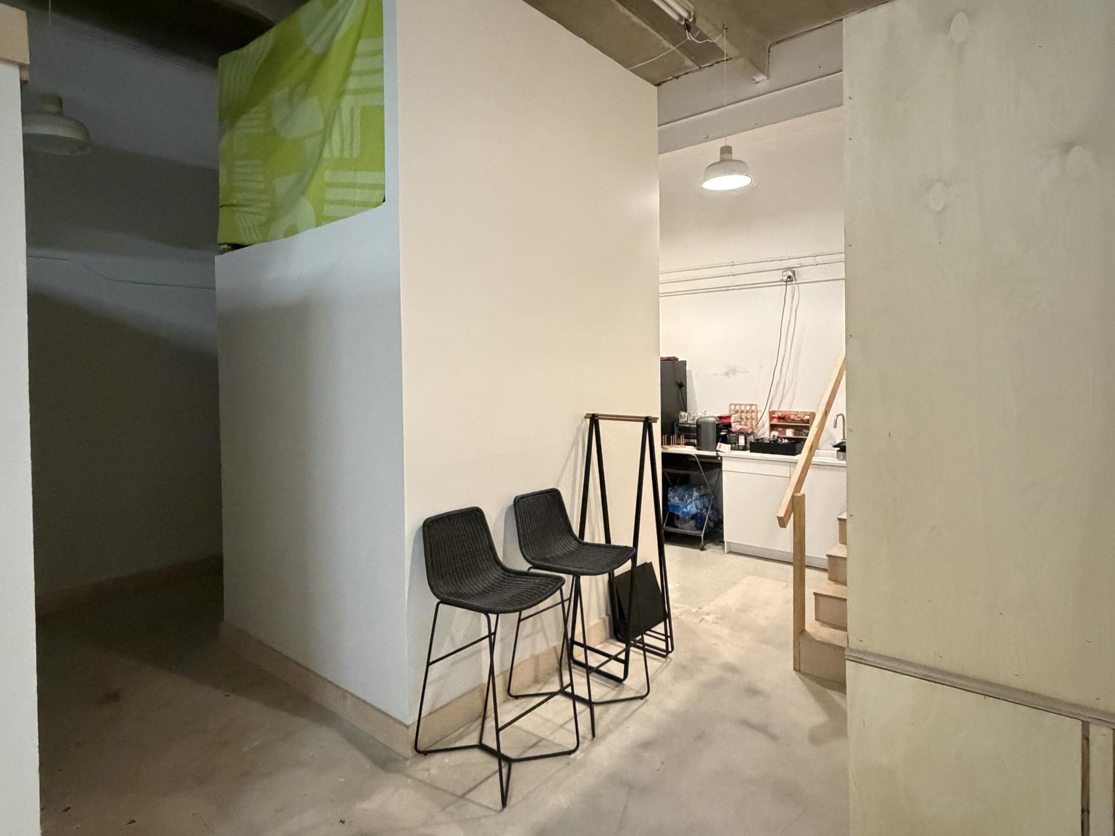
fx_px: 451
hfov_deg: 102.1
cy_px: 418
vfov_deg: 85.7
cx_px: 558
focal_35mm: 14
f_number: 2.2
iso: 1000
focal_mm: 2.22
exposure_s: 1/60
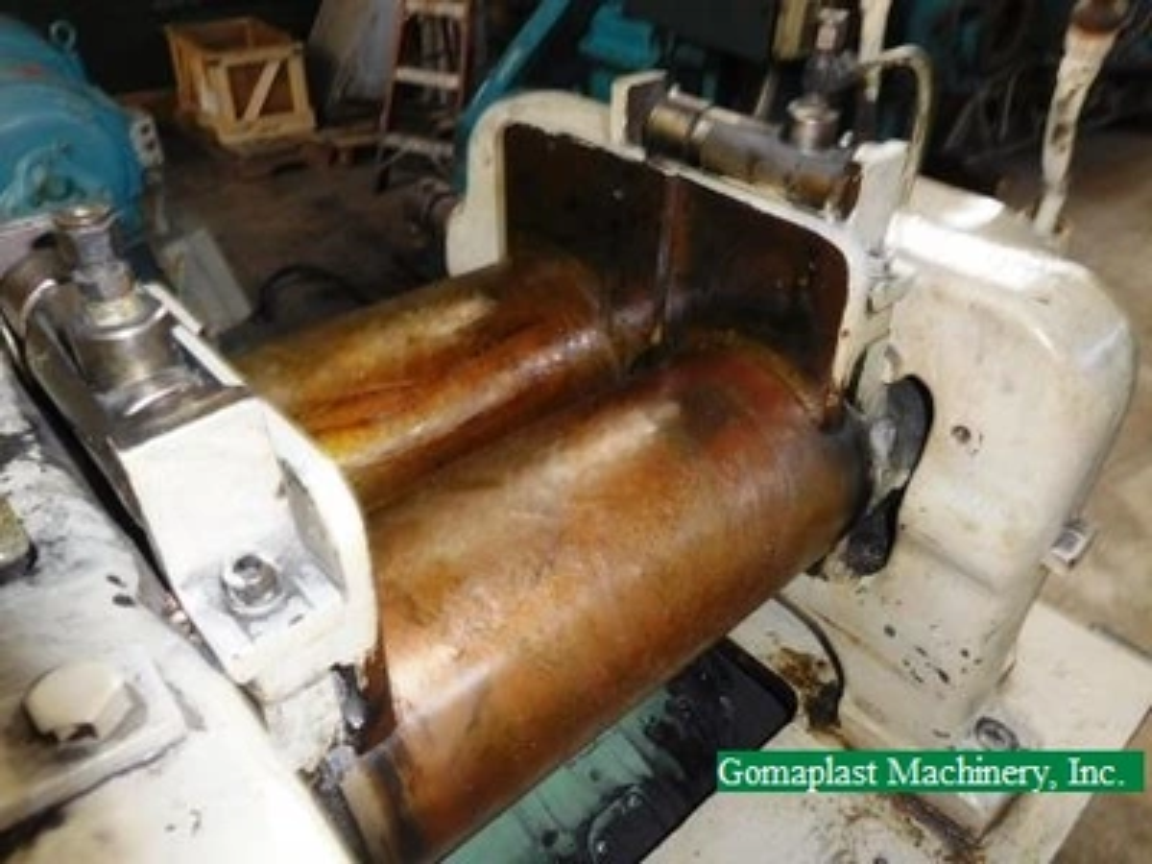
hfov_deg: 69.4
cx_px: 576
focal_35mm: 25
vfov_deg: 54.9
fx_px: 832
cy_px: 432
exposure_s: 1/30
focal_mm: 4.5
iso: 200
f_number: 3.4
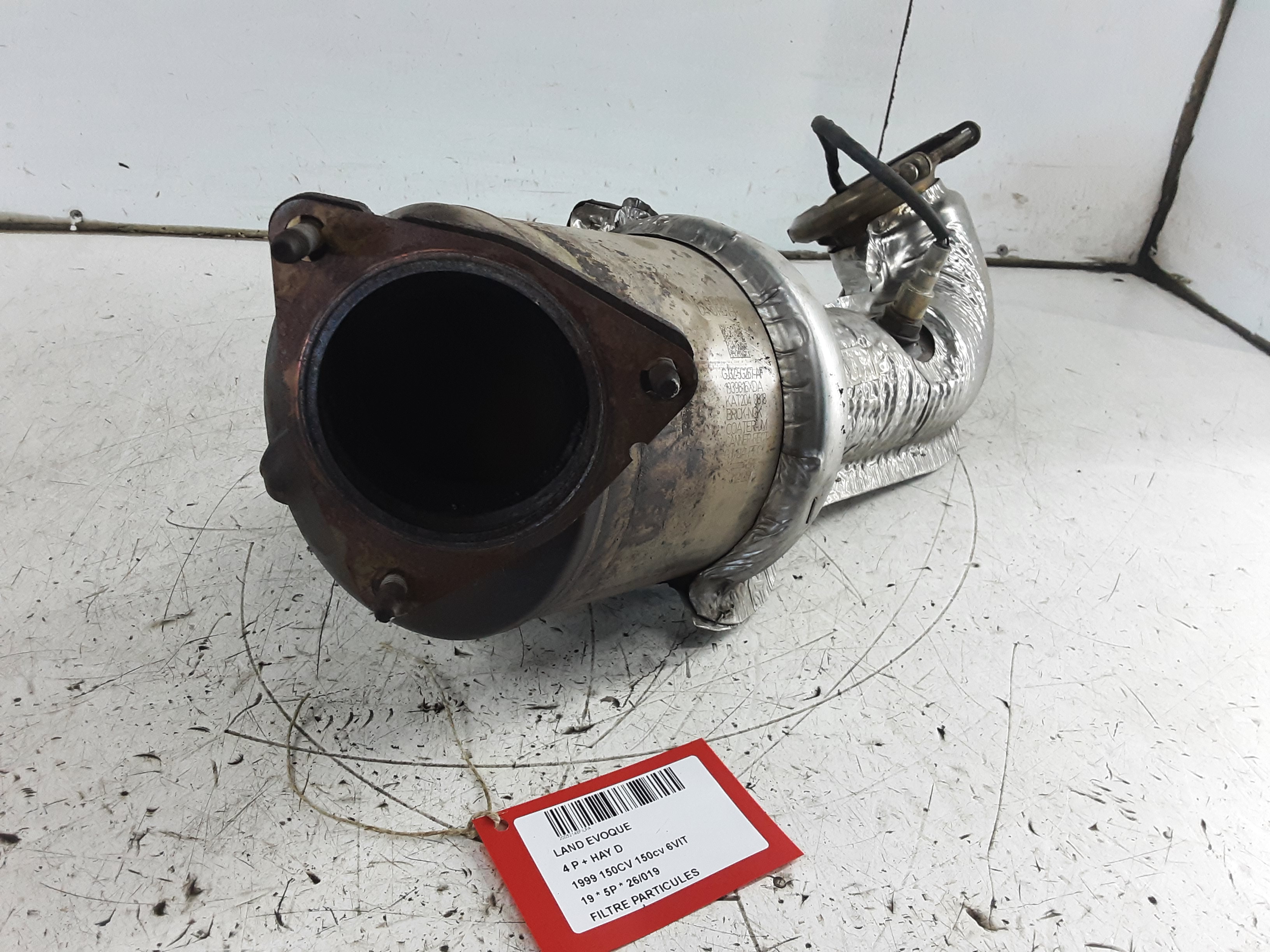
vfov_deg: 51.4
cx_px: 635
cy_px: 476
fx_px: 991
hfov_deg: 65.3
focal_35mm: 27
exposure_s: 1/50
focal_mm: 2.91
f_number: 1.9
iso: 160
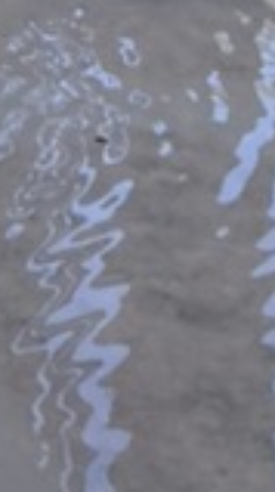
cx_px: -637
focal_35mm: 197
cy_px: -724
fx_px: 2563
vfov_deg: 9.6
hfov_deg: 5.6
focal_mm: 3.99
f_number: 1.8
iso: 20
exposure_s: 1/360
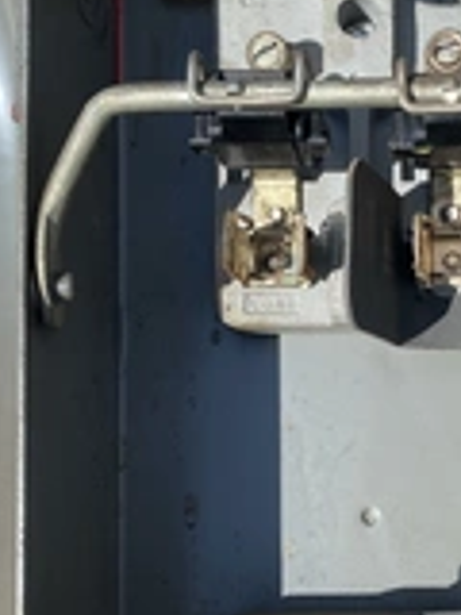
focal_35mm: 65
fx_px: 1154
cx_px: 407
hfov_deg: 22.1
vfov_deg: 29.5
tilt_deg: -84.5
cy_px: 430
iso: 32
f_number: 1.8
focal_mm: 4.25
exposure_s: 1/1504
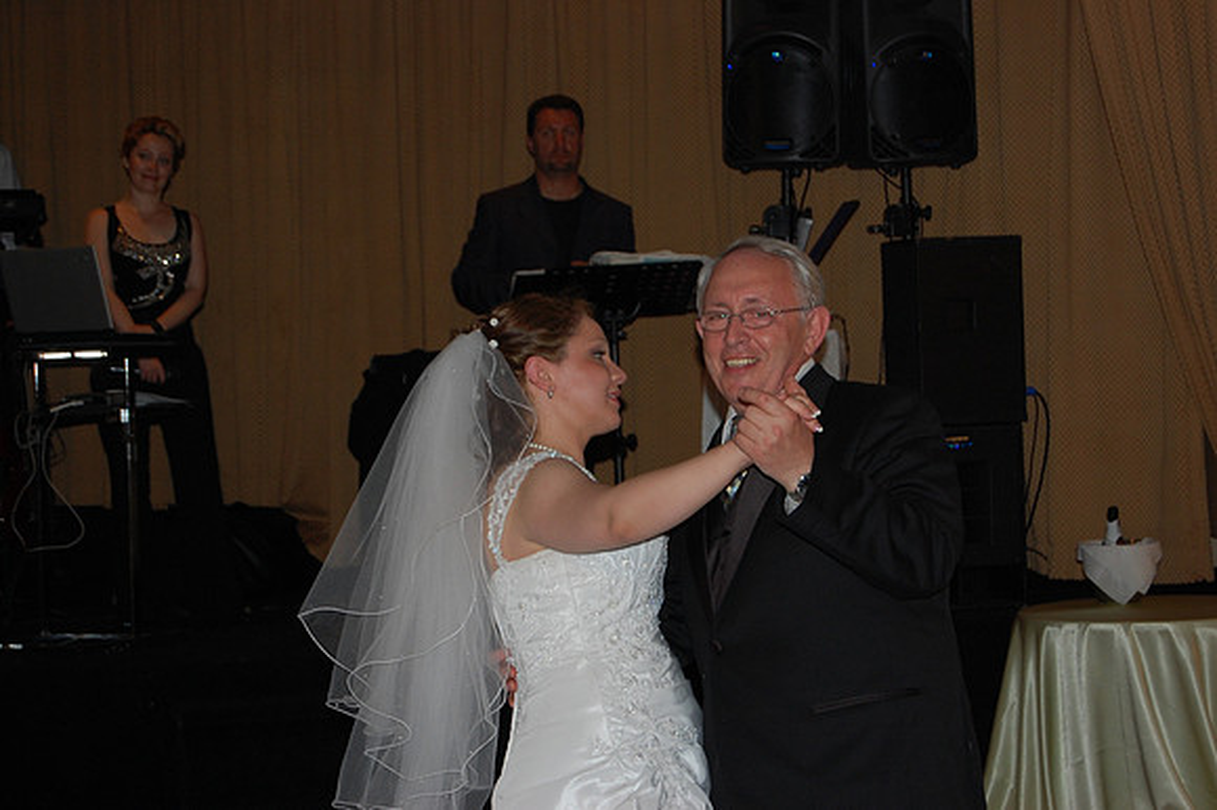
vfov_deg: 16.5
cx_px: 608
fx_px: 2787
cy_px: 405
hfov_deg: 24.6
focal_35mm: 82
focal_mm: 55
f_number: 5.6
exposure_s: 1/60
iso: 400
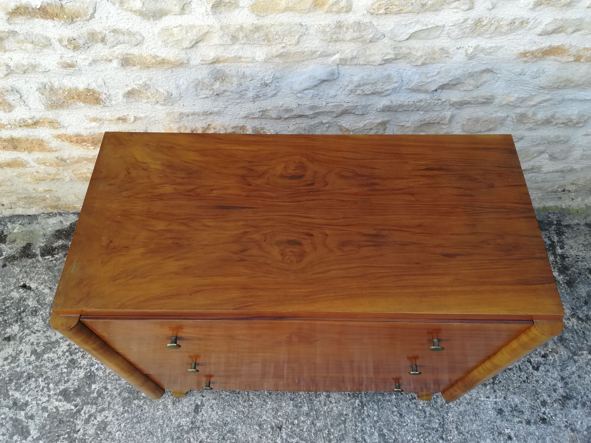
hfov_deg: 67.3
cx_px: 296
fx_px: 444
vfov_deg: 53.1
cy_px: 222
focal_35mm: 26
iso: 80
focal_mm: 3.83
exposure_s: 1/100
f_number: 2.2
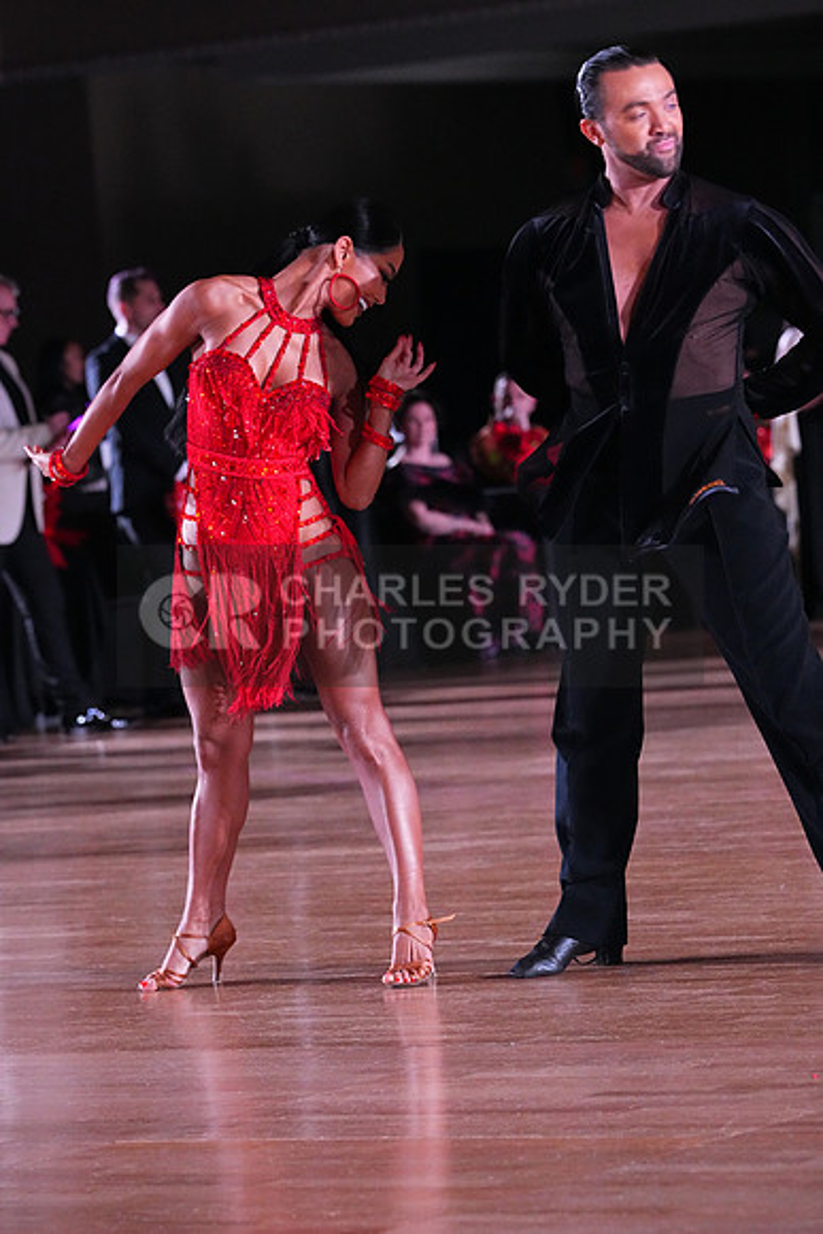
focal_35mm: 171
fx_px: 5860
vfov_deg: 12.0
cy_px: 617
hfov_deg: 8.0
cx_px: 412
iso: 12800
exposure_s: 1/400
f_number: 6.3
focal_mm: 171
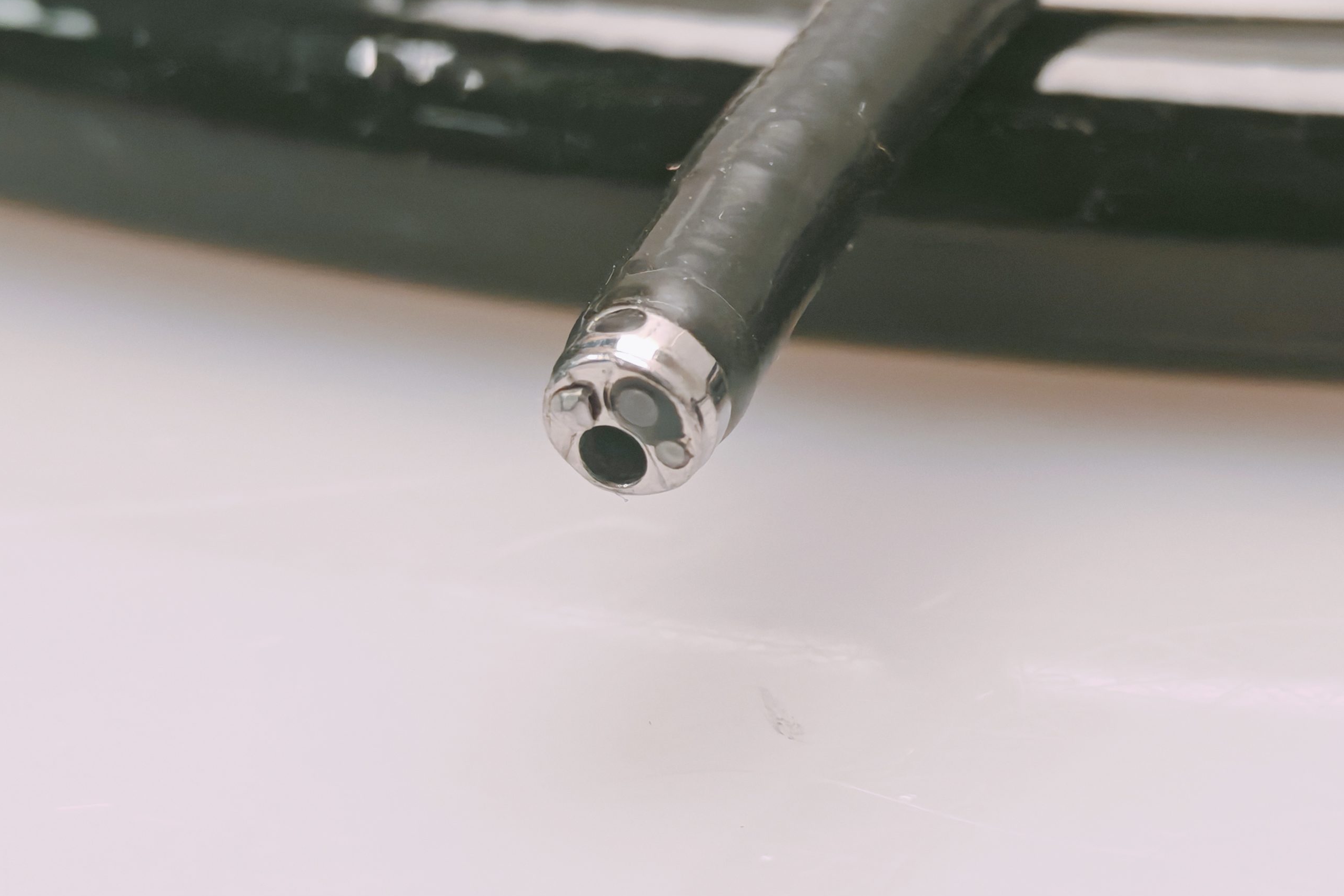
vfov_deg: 14.0
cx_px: 672
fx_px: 3659
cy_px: 416
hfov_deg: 20.8
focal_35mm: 98
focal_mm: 6.83
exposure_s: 1/100
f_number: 2
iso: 250
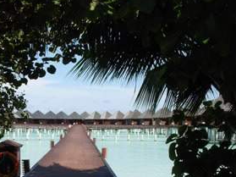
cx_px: 73
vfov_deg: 23.8
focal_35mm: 61
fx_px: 416
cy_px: 132
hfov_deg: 31.4
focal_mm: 6.3
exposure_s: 1/406
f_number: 4.9
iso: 50
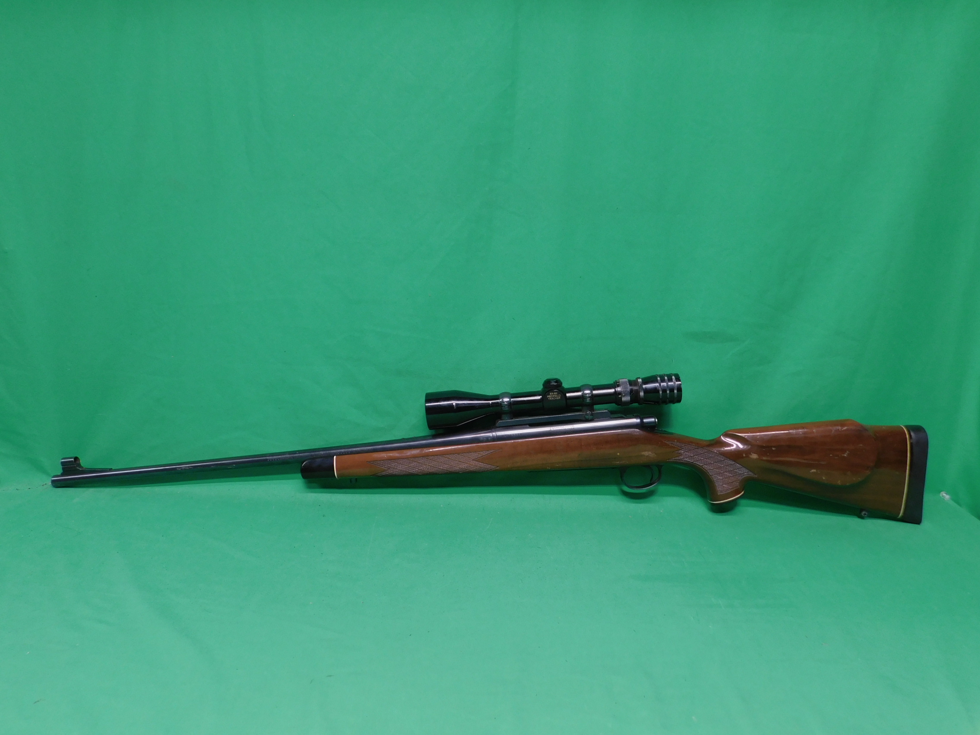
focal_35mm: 24
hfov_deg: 71.6
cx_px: 490
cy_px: 368
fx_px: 679
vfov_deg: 56.8
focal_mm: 4.1
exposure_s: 1/40
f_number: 3
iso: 125
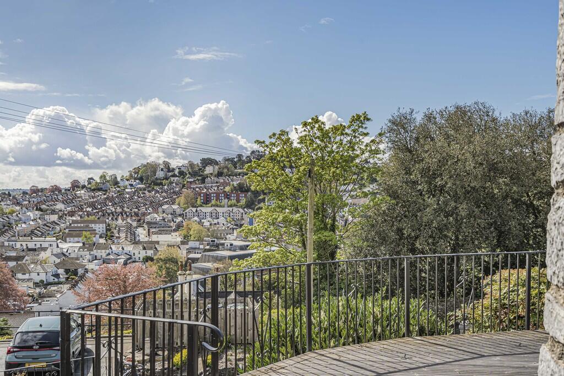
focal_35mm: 35
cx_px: 282
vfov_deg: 37.9
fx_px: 548
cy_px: 188
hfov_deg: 54.4
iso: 160
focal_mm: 35
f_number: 8
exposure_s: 1/320
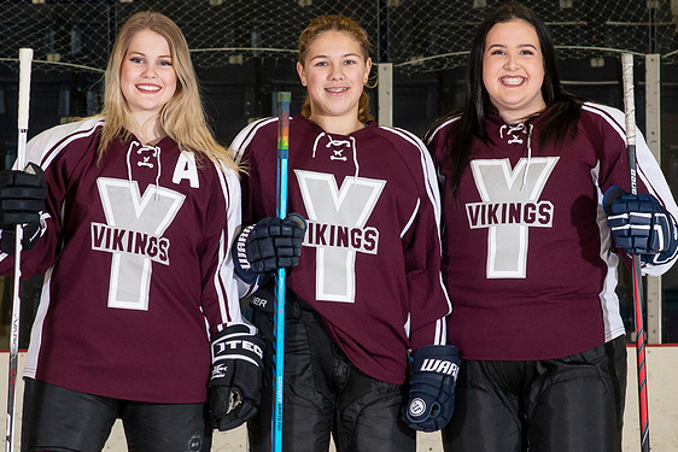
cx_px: 349
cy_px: 317
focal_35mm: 235
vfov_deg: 5.8
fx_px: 4427
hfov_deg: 8.8
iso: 800
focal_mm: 85
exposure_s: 1/100
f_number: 6.3
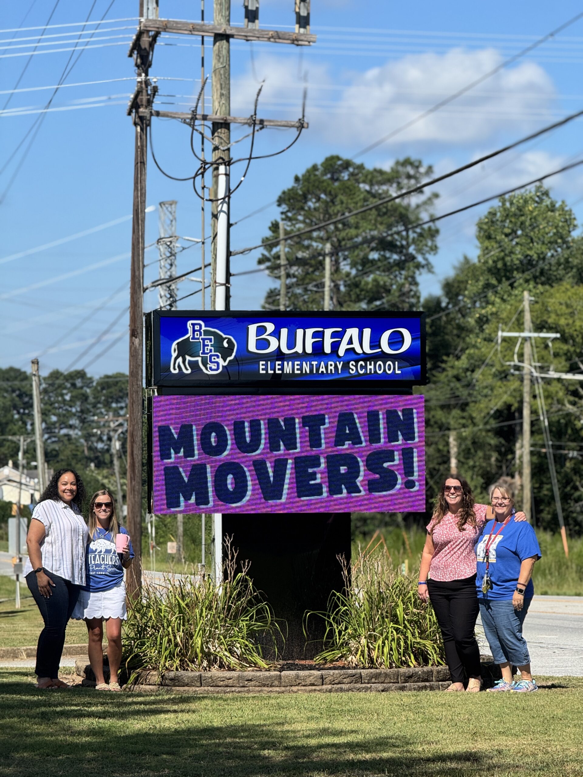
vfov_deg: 16.4
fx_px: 2695
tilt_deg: +1.0
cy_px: 388
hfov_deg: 12.3
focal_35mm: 120
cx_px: 292
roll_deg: -0.3
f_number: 2.8
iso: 50
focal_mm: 15.66
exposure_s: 1/1271
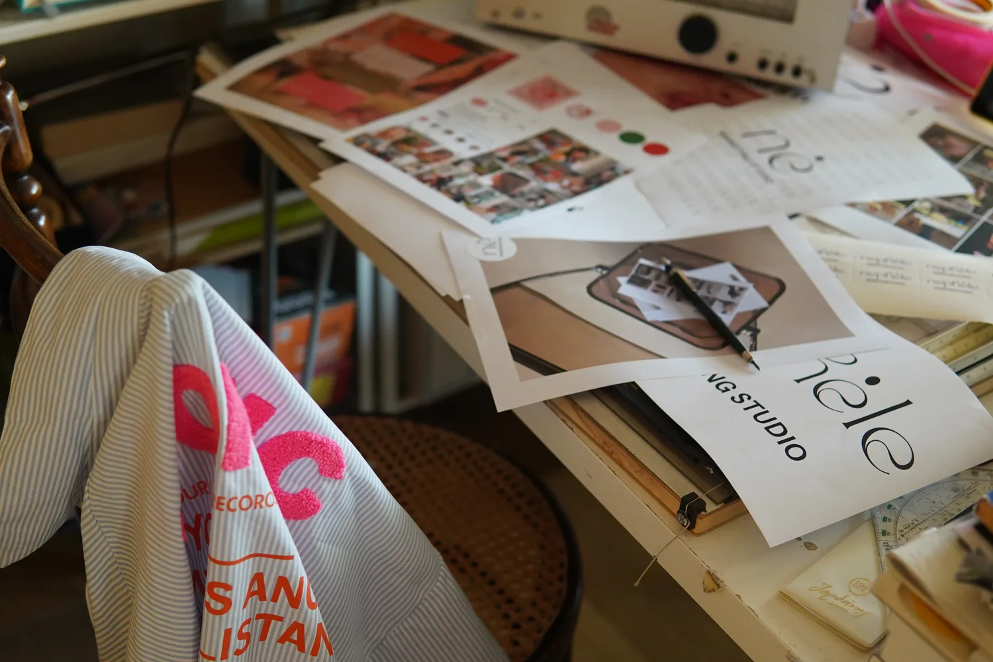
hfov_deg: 43.6
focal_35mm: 45
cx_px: 496
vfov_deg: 29.9
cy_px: 331
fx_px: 1241
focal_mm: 30
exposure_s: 1/160
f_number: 2.2
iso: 1600
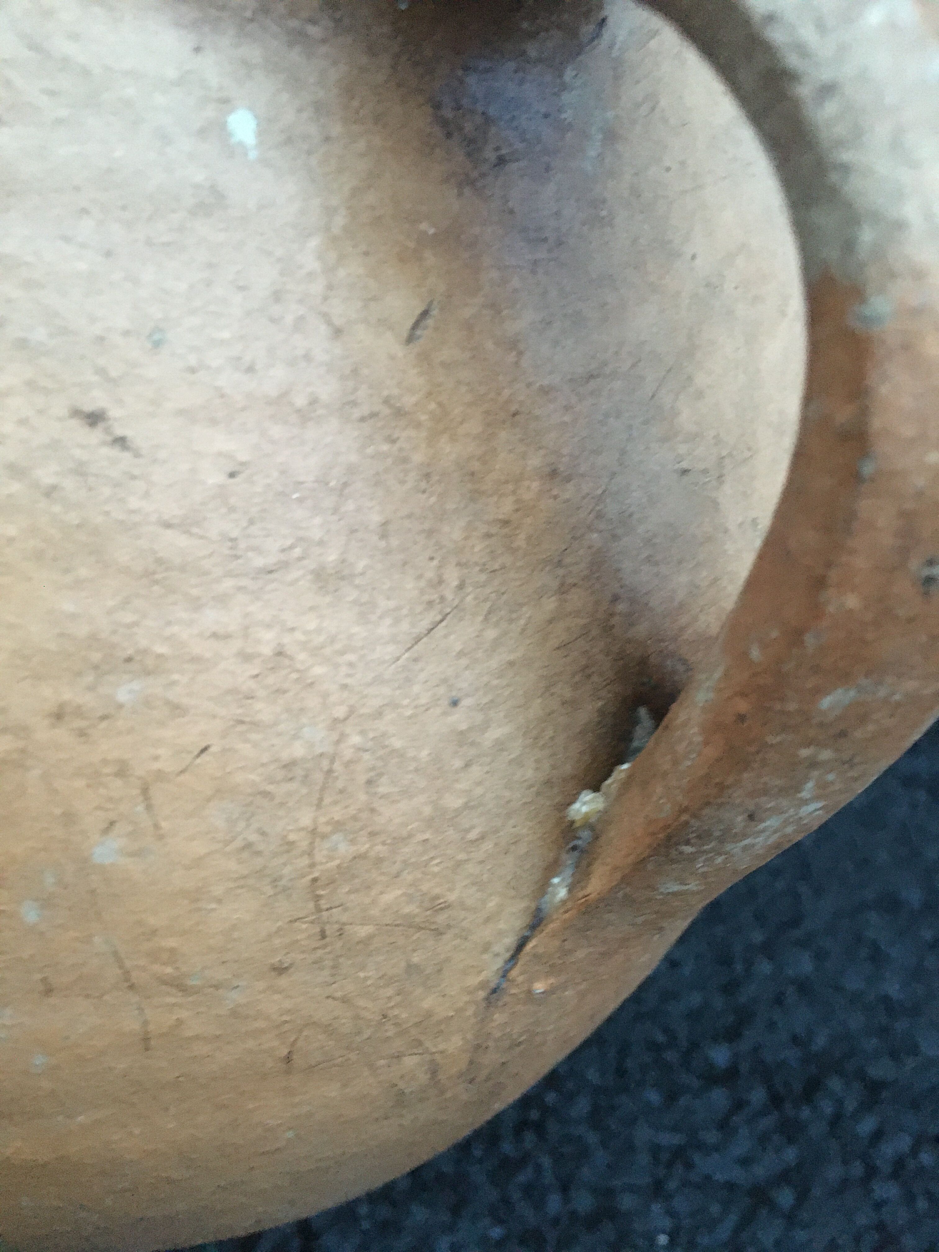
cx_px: 470
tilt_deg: -45.1
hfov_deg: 48.2
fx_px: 1049
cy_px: 626
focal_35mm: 29
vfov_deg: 61.7
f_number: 2.2
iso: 400
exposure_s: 1/17
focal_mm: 4.15
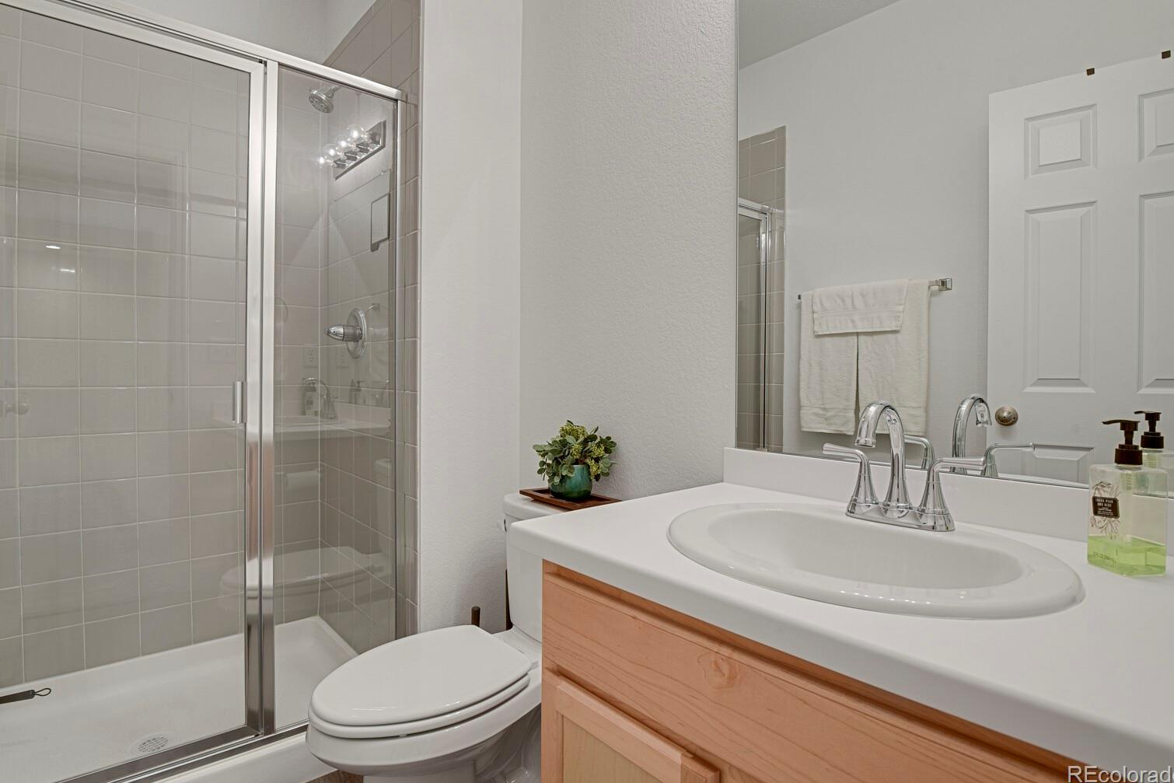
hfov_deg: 90.0
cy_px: 376
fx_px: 587
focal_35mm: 18
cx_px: 572
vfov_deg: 67.4
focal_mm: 17
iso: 250
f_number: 8
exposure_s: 2.5
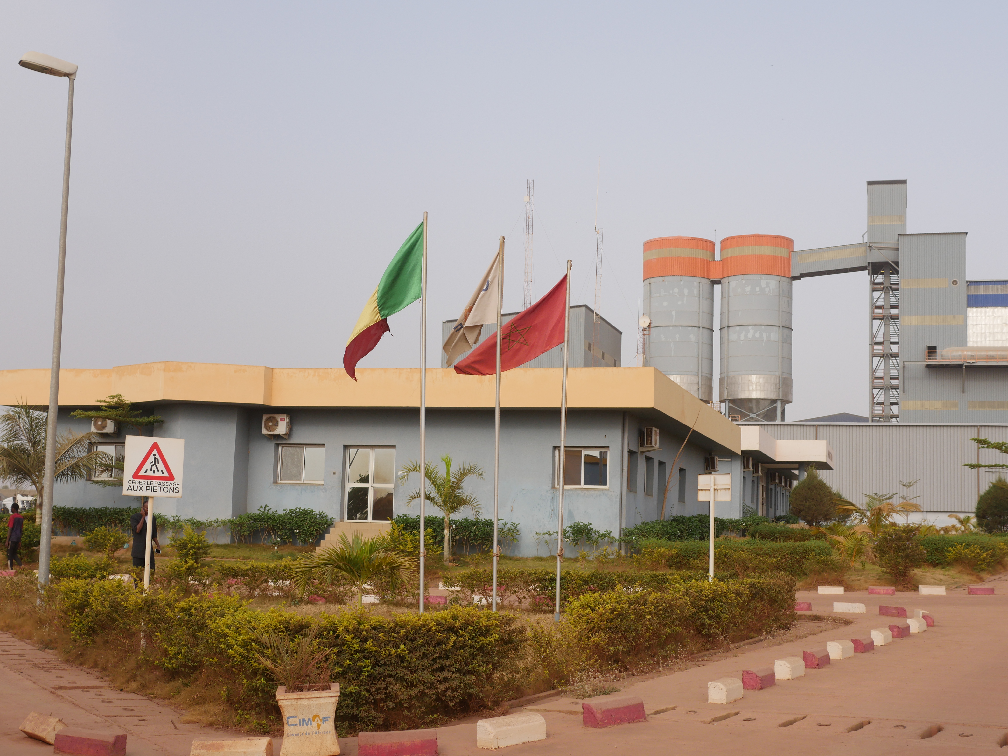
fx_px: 1456
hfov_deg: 38.2
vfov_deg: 29.1
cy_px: 378
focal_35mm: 50
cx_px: 504
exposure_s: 1/800
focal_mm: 25
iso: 200
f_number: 4
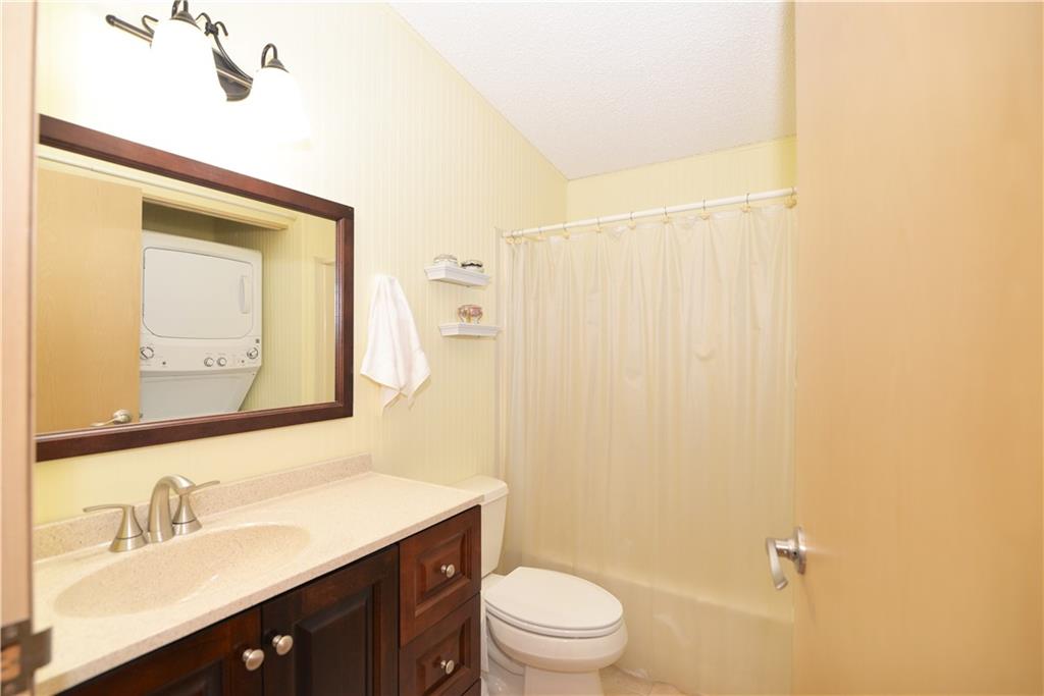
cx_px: 522
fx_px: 464
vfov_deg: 73.8
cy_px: 348
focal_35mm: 16
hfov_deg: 96.7
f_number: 4
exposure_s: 1/60
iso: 450
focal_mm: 16
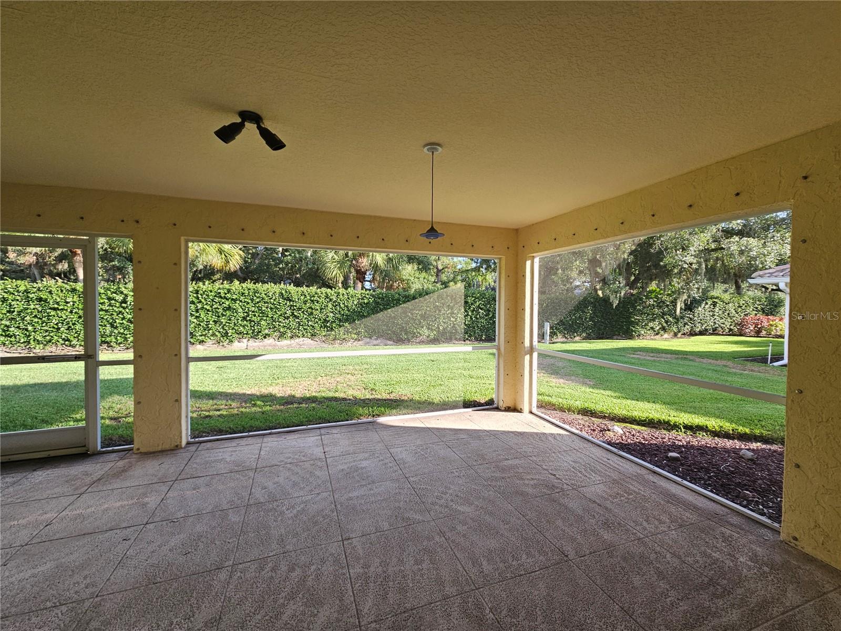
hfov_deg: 106.2
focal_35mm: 13
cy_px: 316
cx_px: 420
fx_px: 316
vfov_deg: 89.9
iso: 50
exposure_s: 1/144
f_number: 2.2
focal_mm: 2.2
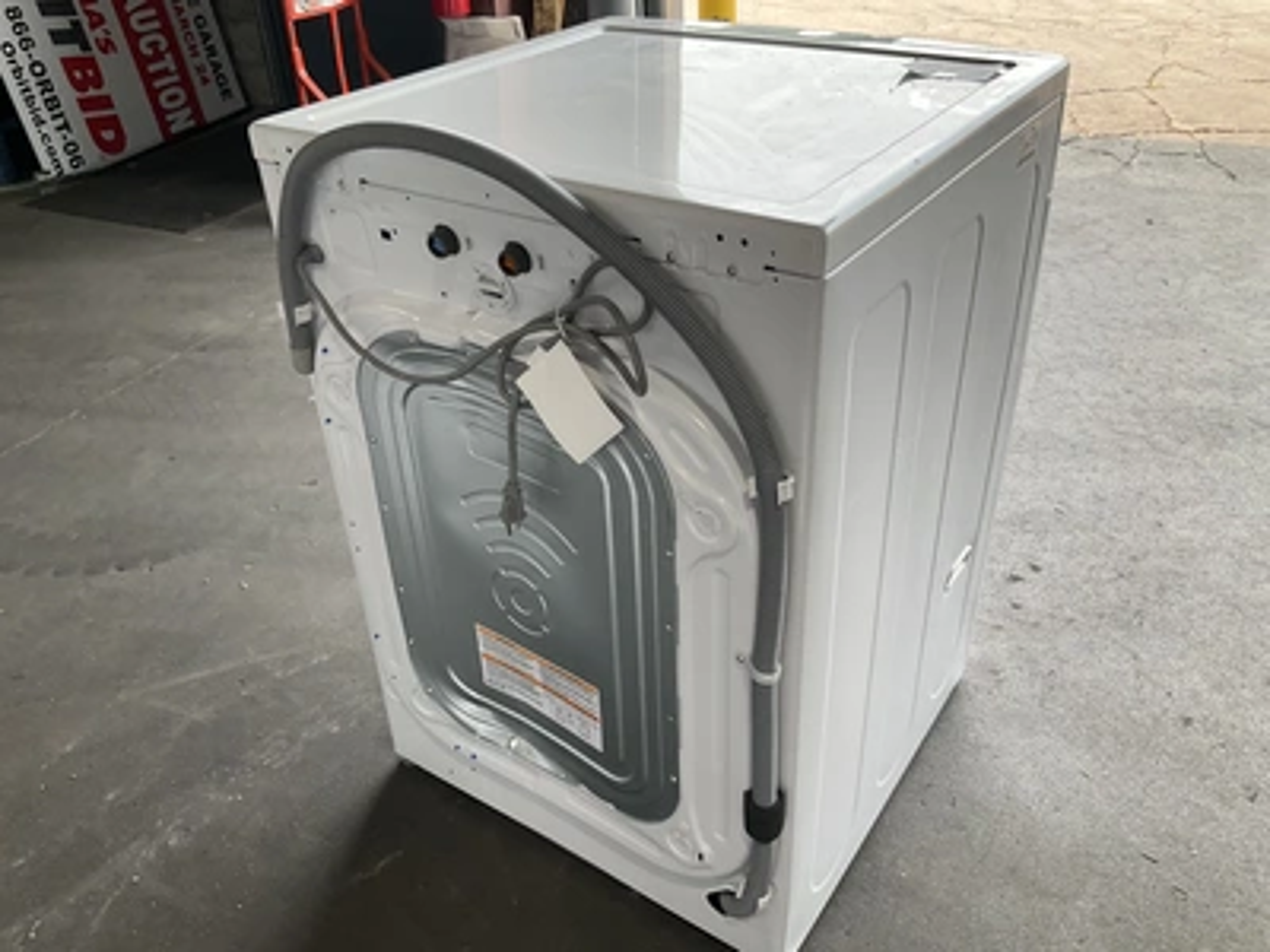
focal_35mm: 29
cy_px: 476
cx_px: 635
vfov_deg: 48.2
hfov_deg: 61.7
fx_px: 1064
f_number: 1.8
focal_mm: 3
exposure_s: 1/122
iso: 20
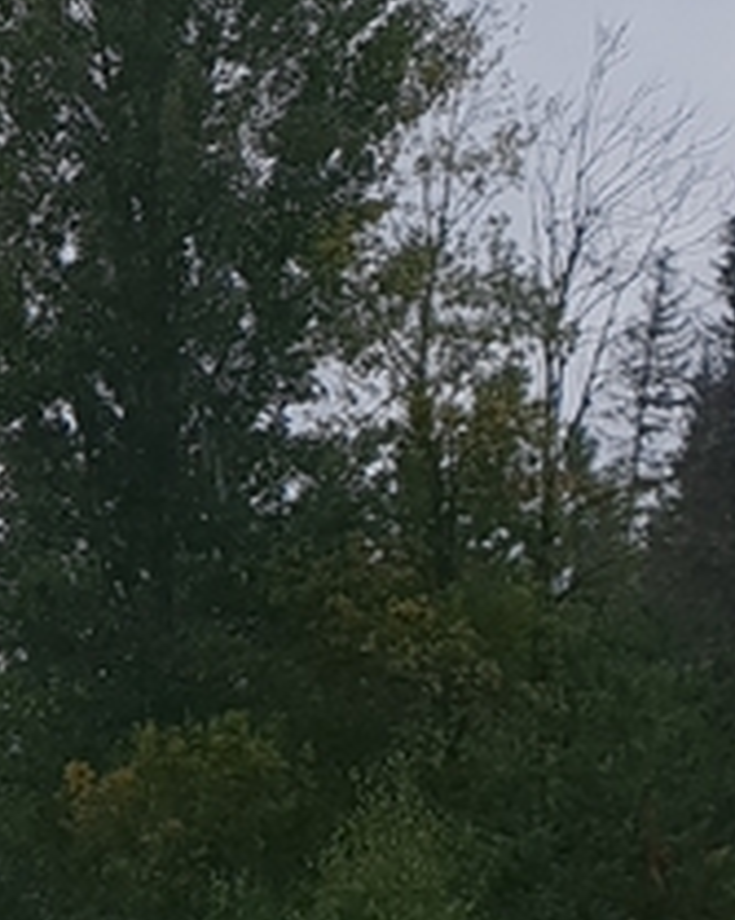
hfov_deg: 9.1
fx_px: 3973
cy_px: 1048
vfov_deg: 12.9
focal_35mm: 146
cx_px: -1268
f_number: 2.4
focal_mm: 4.3
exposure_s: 1/383
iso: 50
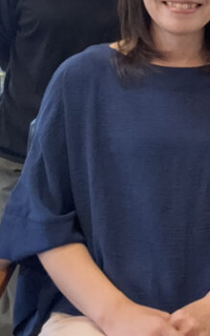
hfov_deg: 17.4
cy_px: 20
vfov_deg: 27.7
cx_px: 261
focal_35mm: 71
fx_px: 650
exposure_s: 1/100
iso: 125
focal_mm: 2.69
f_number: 1.9
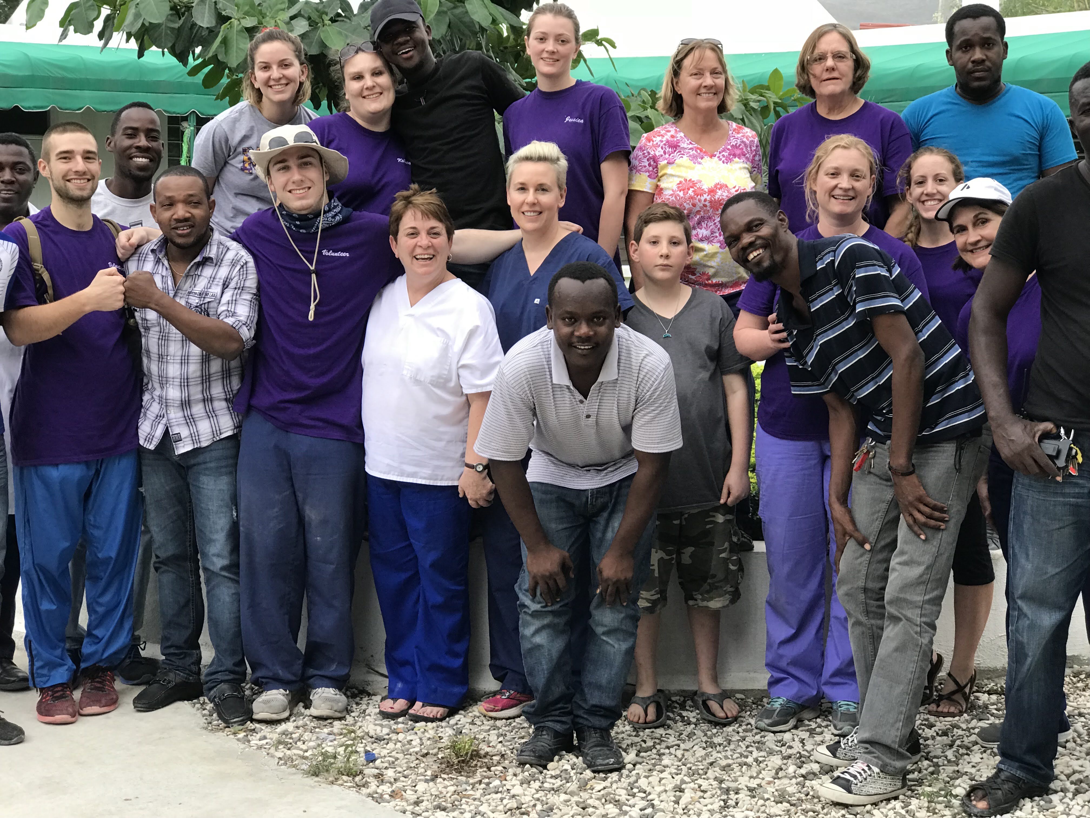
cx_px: 545
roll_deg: -0.4
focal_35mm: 57
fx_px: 1795
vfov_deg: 25.7
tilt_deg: -4.8
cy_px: 409
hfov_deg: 33.8
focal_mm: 6.6
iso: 40
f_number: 2.8
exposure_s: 1/50
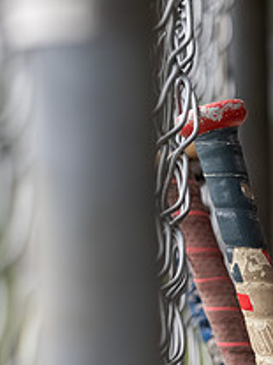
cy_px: 266
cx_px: 260
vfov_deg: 5.4
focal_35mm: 369
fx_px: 3884
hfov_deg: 4.0
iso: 3200
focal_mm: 85
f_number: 3.2
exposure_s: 1/1600
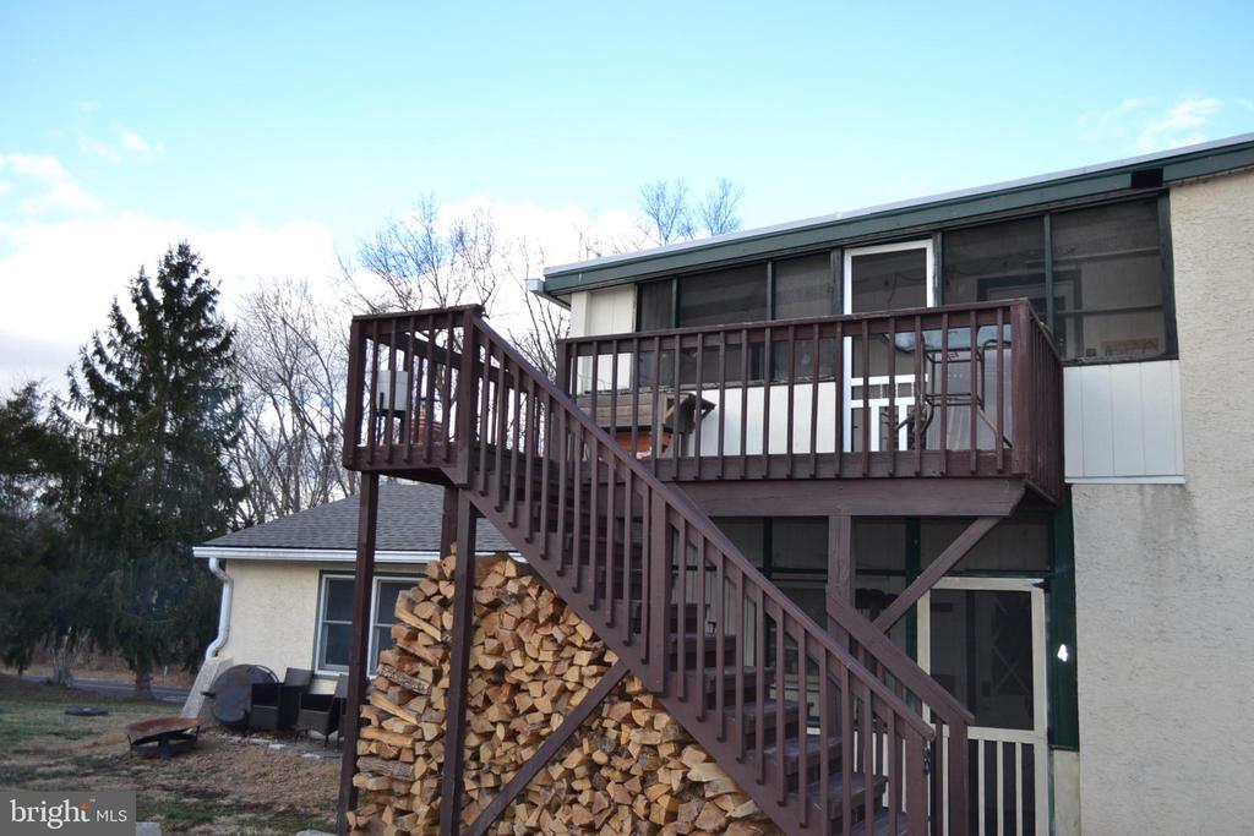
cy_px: 418
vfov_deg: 43.6
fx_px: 1045
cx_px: 627
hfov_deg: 61.9
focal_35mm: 30
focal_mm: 20
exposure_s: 1/200
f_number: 4
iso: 100
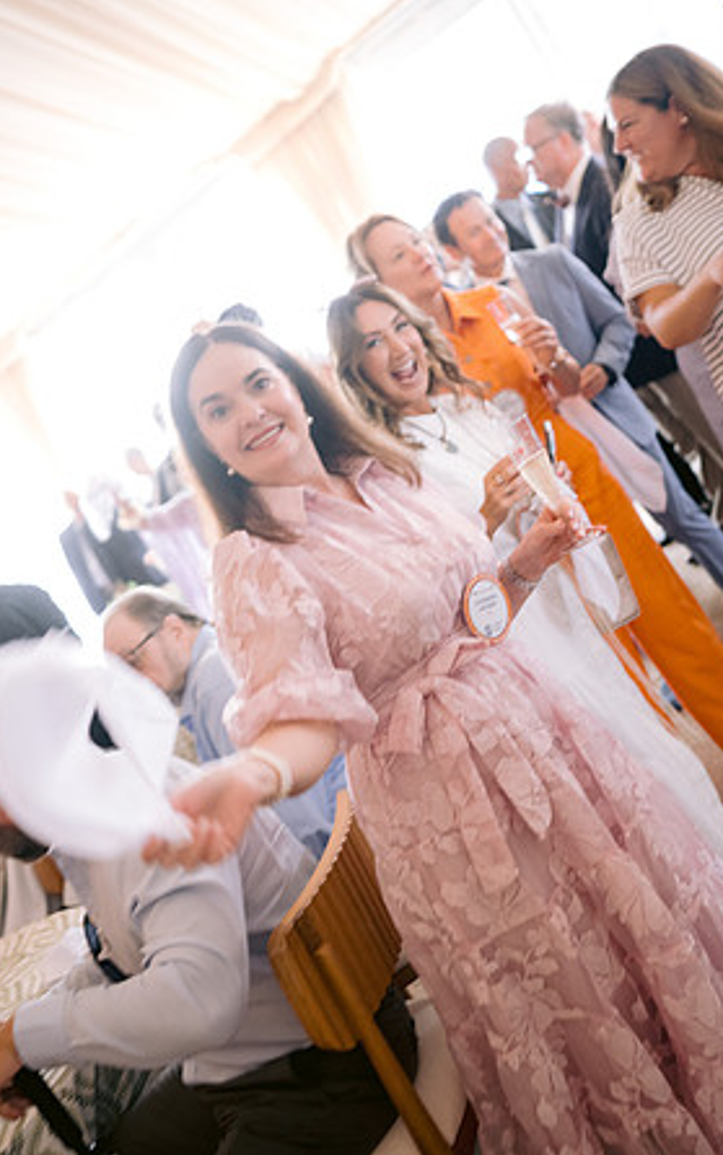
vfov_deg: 54.0
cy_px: 578
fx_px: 1134
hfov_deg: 35.4
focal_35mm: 36
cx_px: 358
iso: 1250
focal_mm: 35
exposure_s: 1/100
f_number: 2
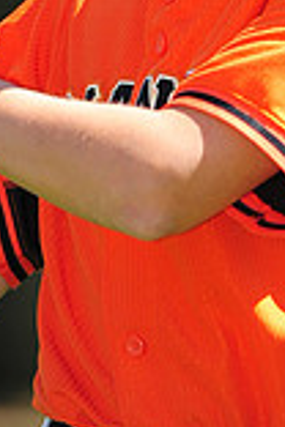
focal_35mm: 743
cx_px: 206
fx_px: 8822
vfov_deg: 2.8
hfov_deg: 1.9
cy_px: -107
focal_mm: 200
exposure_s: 1/640
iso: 200
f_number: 4.5
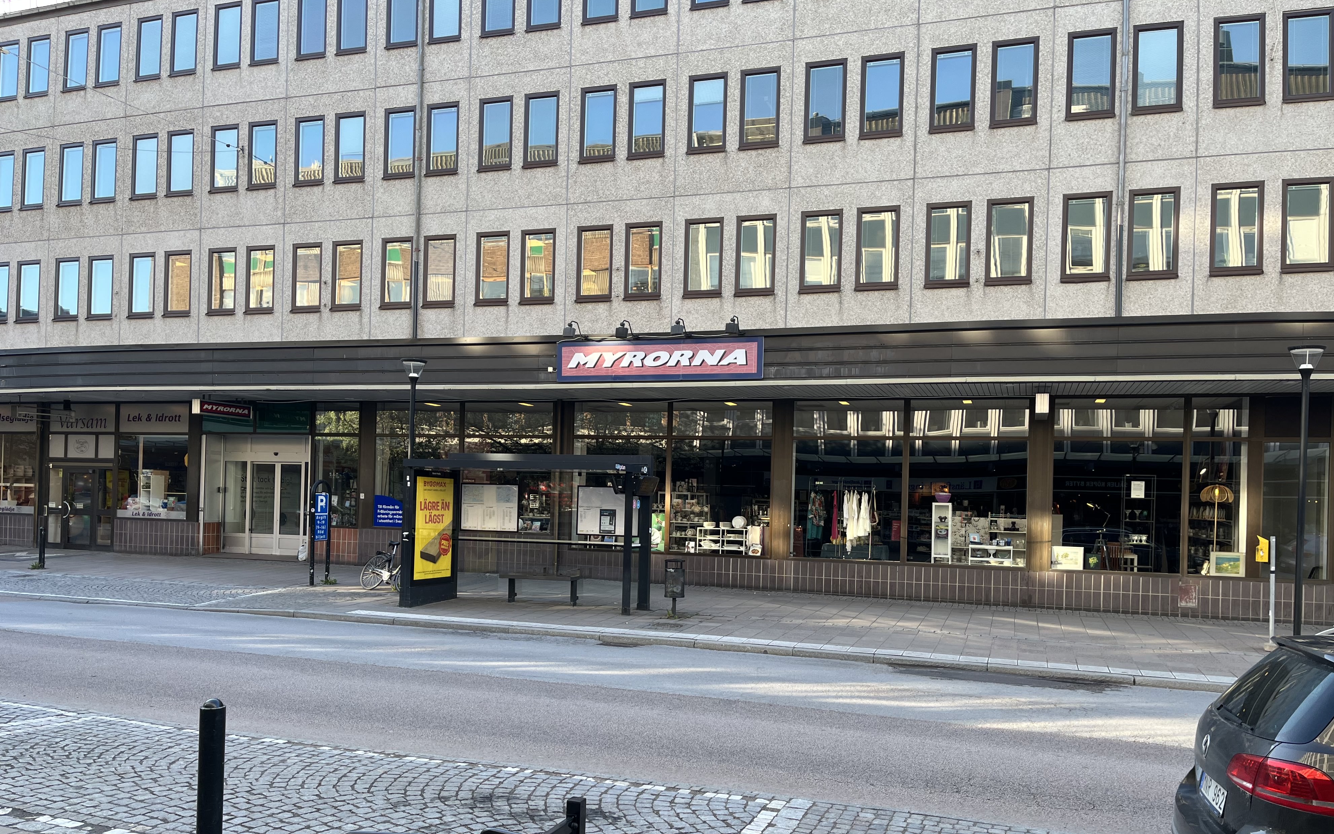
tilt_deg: +0.0
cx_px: 673
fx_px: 1018
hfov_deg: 66.5
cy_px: 490
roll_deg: -0.9
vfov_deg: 44.4
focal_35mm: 28
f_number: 1.6
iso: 50
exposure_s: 1/304
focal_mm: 5.1
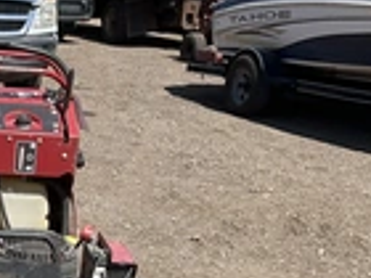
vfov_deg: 16.7
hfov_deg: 22.5
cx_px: -16
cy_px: 368
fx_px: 890
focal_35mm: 83
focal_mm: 3
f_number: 1.8
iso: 25
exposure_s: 1/1451
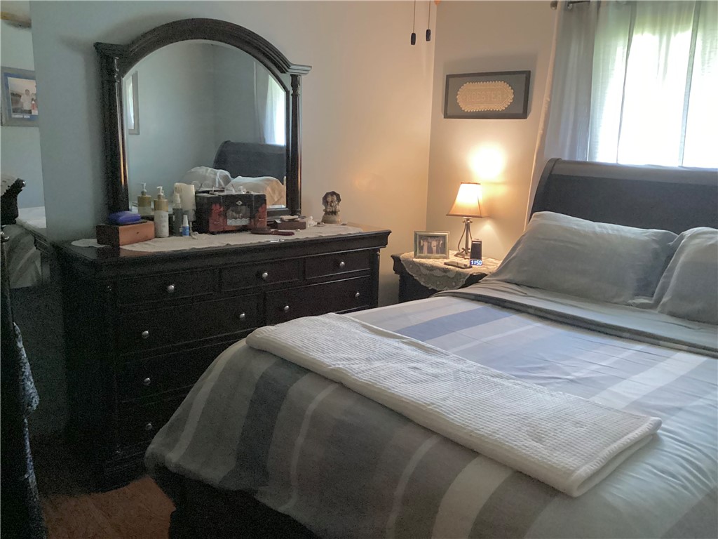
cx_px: 359
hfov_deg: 58.4
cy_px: 270
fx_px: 643
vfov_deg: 45.4
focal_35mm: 31
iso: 640
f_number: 2.4
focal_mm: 3.3
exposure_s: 1/24
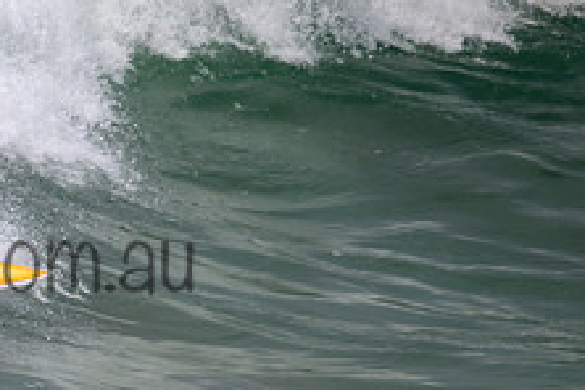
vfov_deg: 0.7
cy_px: 231
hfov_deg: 1.0
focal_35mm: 2092
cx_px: -84
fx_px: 33992
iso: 400
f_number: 11
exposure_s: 1/2000
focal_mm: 800
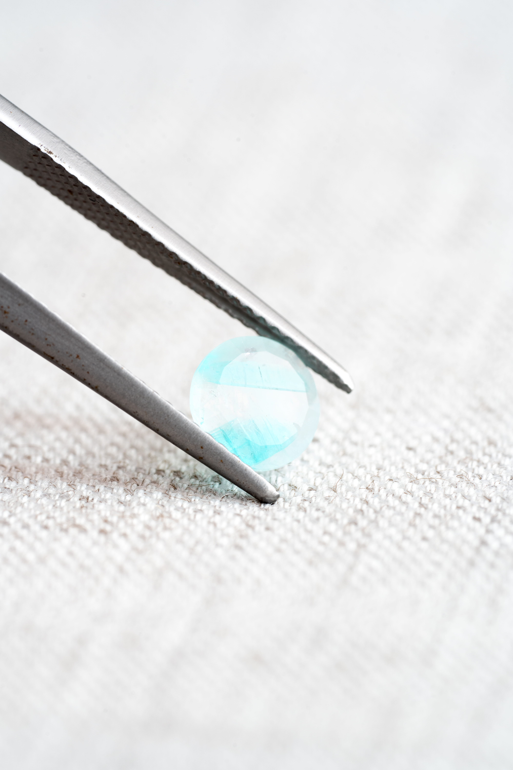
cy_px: 385
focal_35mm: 90
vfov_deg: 22.6
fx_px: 1924
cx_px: 256
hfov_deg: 15.2
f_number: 8
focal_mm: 90
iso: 100
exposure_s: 1/6
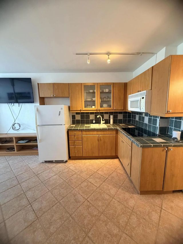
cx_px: 92
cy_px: 122
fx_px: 99
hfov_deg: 85.7
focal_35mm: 14
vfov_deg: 102.1
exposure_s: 1/60
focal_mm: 2.22
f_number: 2.2
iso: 400
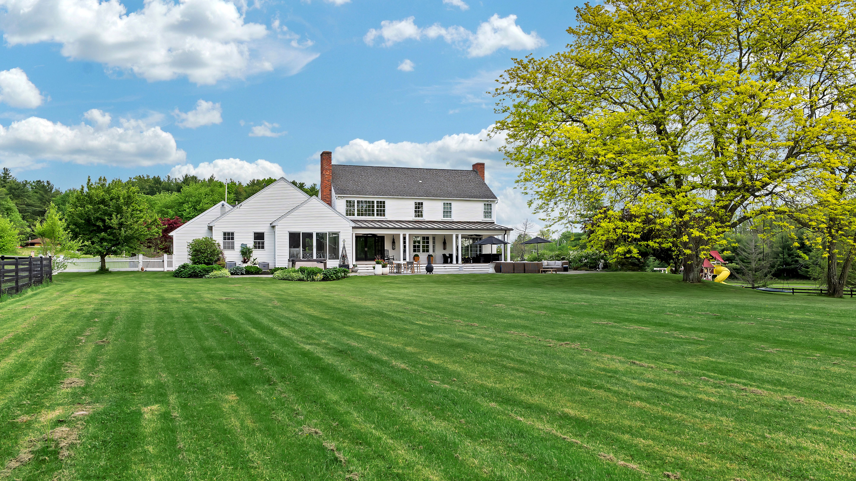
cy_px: 257
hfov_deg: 71.9
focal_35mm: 26
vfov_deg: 44.4
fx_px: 590
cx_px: 422
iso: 1000
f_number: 9
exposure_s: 1/400
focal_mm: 24
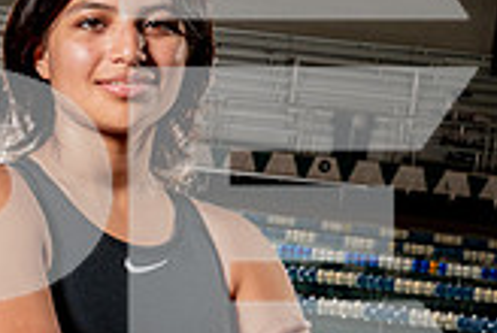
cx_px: -294
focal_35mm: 134
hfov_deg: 14.1
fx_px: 1853
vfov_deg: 10.3
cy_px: 229
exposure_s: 1/250
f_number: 7.1
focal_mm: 38
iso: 400
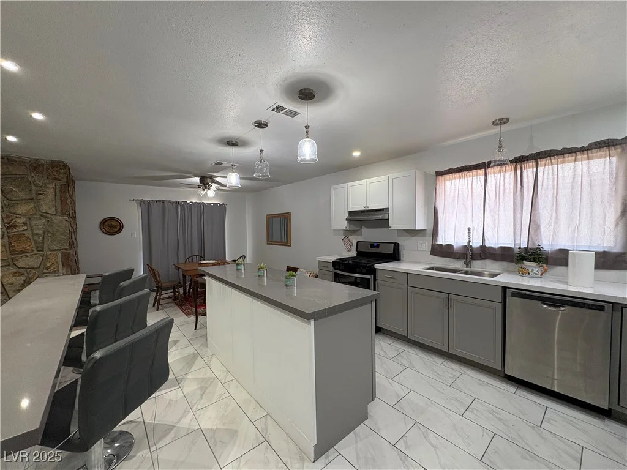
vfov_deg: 85.7
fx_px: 254
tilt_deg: -1.2
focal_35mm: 14
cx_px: 314
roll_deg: +0.6
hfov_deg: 102.1
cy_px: 235
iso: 200
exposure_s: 1/60
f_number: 2.2
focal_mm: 2.22
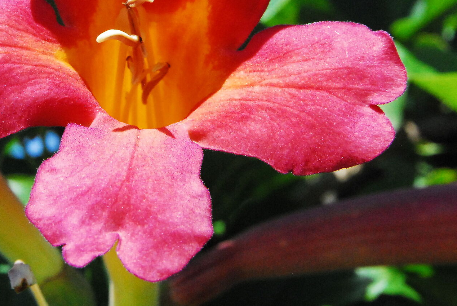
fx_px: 1805
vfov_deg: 9.6
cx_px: 130
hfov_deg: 14.4
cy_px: 21
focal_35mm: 142
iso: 1600
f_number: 14
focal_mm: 50
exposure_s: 1/750
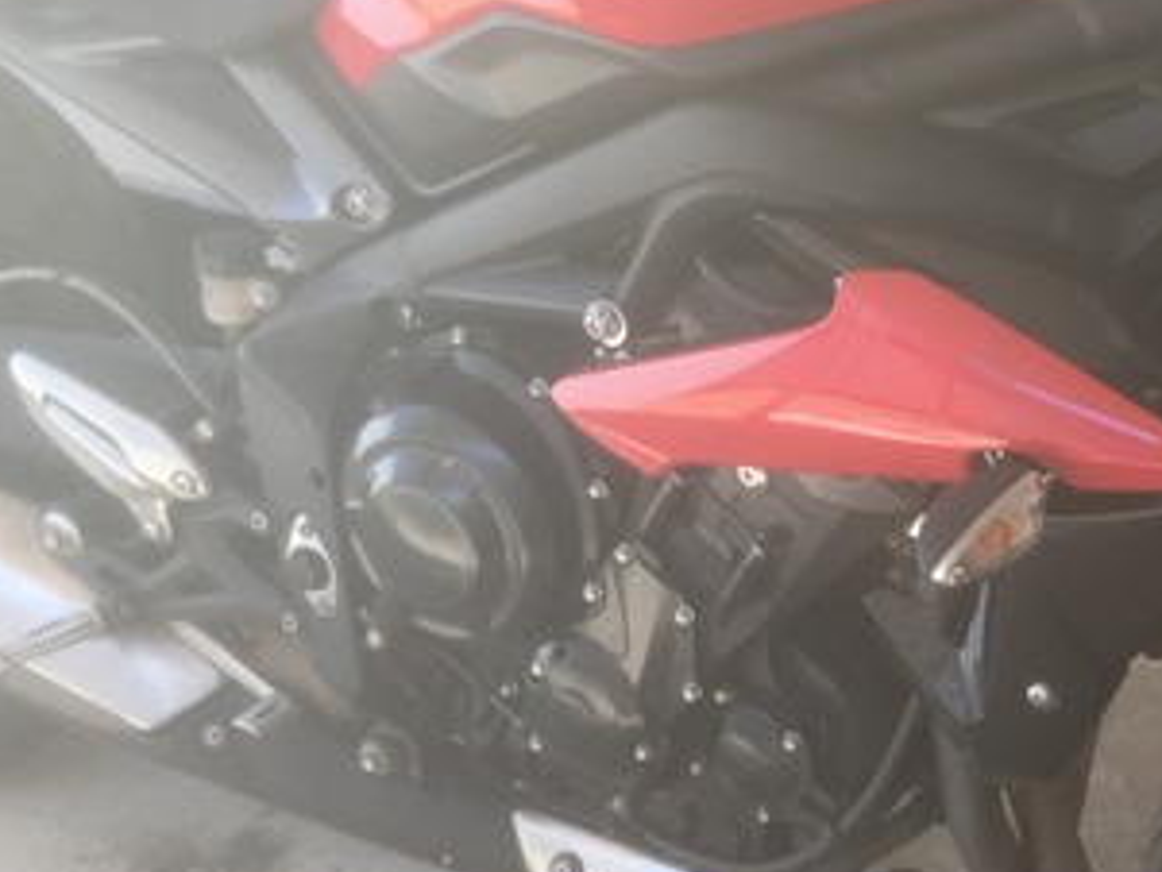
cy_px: 359
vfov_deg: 19.1
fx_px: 2586
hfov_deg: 24.3
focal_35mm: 77
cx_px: 1139
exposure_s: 1/100
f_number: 2.2
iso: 32
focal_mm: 4.15
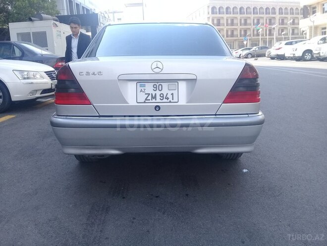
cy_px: 123
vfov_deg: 45.4
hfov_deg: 58.4
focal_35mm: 31
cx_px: 164
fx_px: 293
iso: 50
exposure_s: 1/280
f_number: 2.2
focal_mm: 3.3
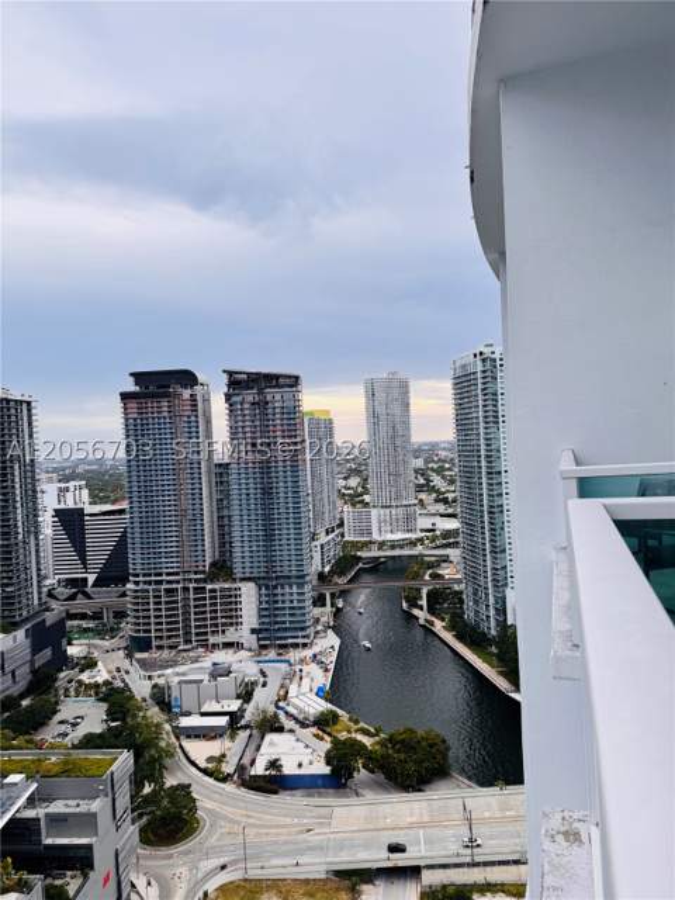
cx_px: 338
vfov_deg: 71.6
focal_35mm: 24
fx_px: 624
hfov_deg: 56.8
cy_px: 450
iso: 80
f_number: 1.78
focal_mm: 6.76
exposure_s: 1/1869
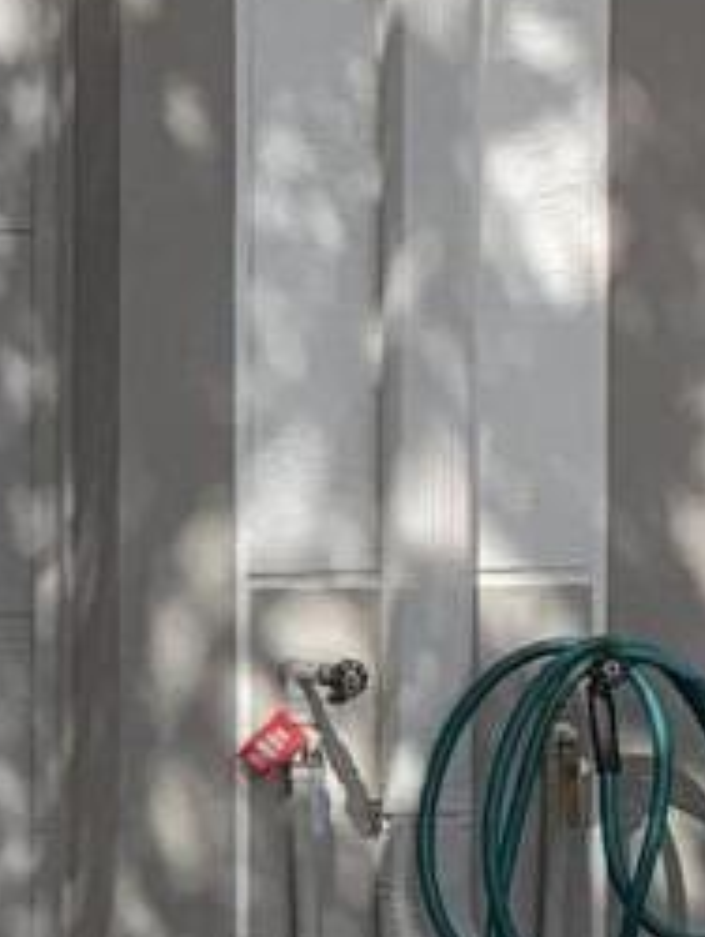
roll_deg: +0.1
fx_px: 5639
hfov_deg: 6.4
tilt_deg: -3.0
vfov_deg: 9.5
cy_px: 633
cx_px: -1568
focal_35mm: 208
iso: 25
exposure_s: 1/2611
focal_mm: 4.25
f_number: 1.8
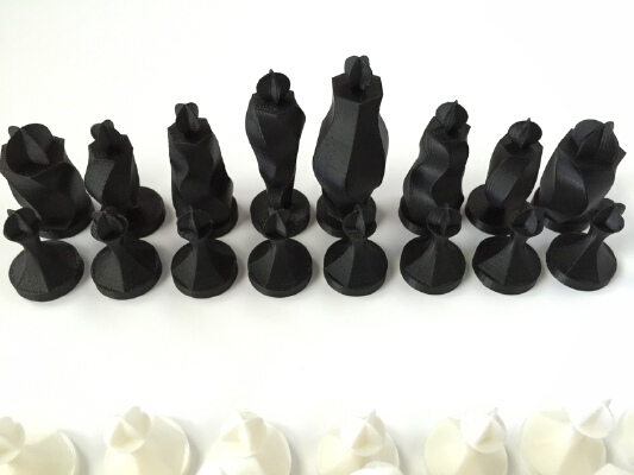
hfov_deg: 61.6
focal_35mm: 29
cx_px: 317
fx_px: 531
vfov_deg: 48.2
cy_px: 238
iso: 125
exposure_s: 1/10
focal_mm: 4.15
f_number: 2.2
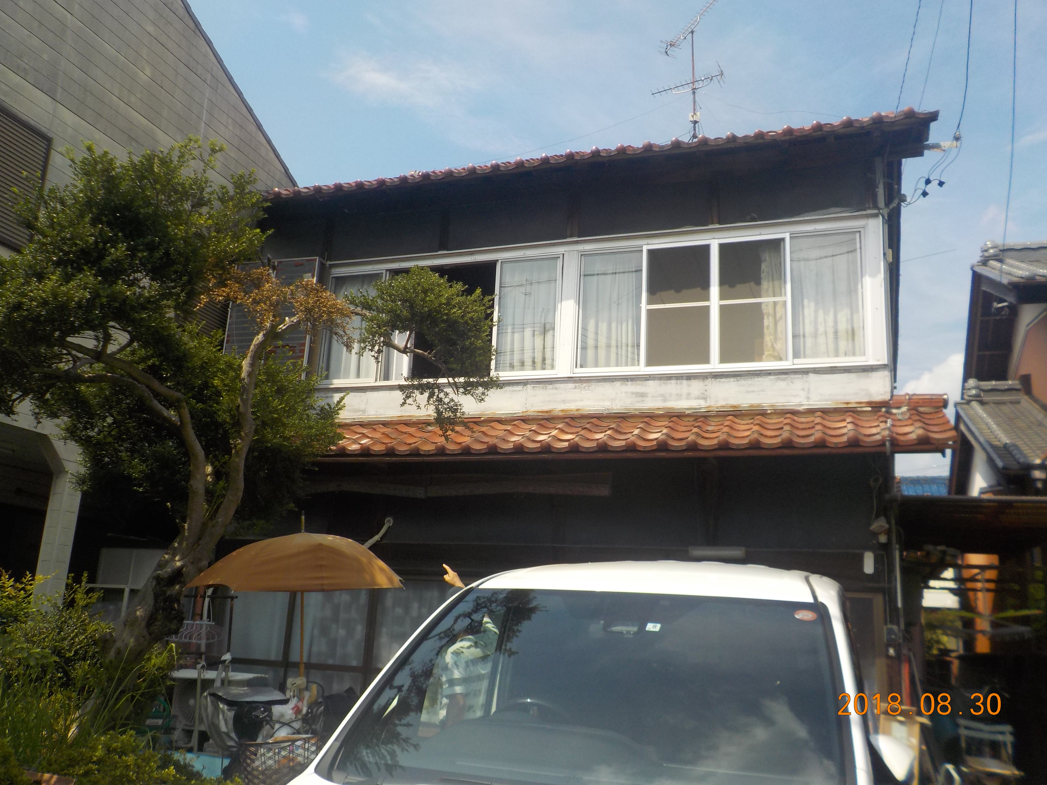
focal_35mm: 30
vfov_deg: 46.8
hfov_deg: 60.0
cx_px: 524
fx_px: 907
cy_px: 392
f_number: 3.3
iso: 125
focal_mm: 4.1
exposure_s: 1/1250
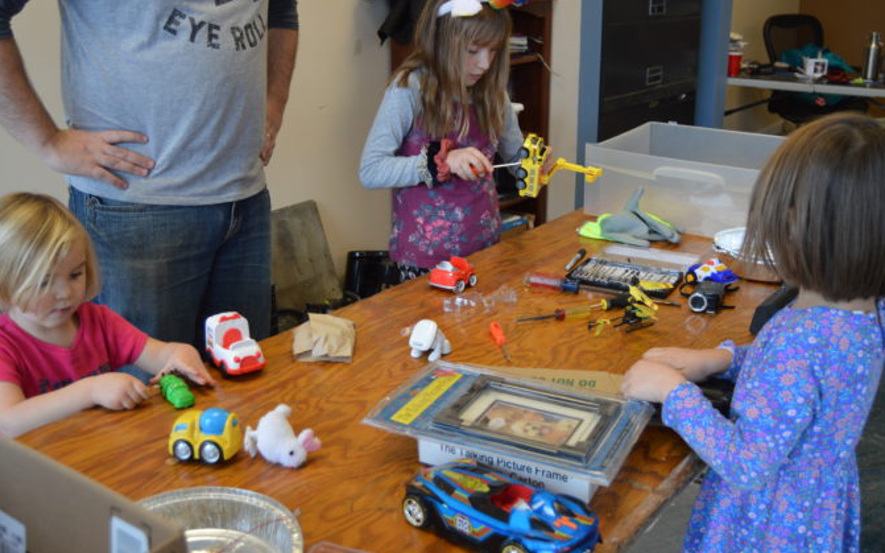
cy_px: 262
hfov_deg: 55.3
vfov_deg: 36.2
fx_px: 844
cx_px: 438
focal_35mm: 35
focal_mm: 20
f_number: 3.5
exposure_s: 1/100
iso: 400
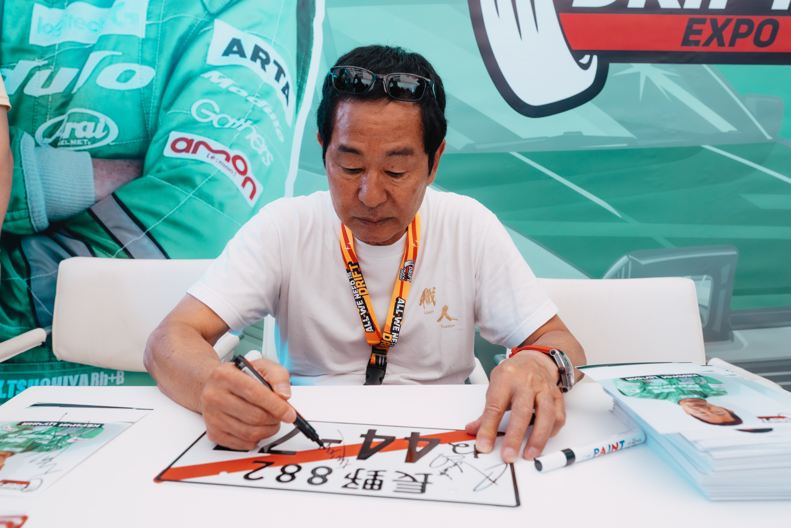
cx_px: 387
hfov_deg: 67.8
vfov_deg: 48.2
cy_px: 282
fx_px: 589
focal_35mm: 27
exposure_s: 1/800
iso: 2000
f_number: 4.5
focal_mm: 24
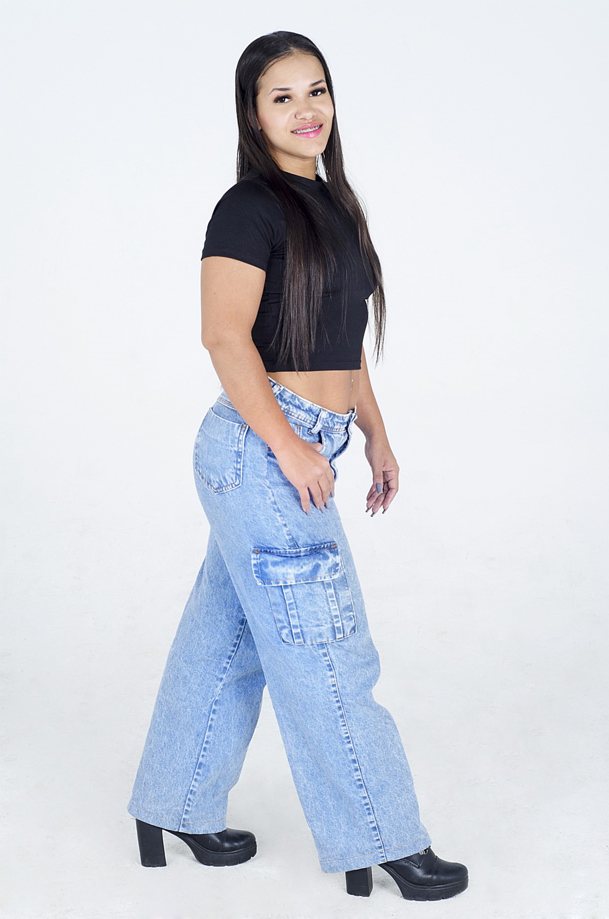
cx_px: 304
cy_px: 460
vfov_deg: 27.0
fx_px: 1912
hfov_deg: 18.1
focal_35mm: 75
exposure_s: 1/125
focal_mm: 50
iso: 200
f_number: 7.1
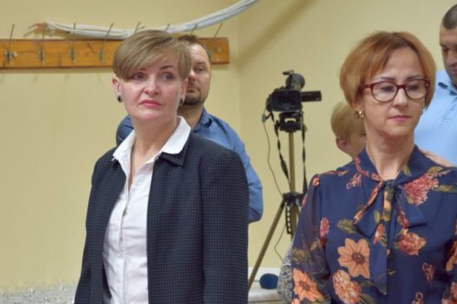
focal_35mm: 154
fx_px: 1954
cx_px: 138
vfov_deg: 8.9
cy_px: 209
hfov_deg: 13.3
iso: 900
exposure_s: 1/60
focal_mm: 70
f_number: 5.3
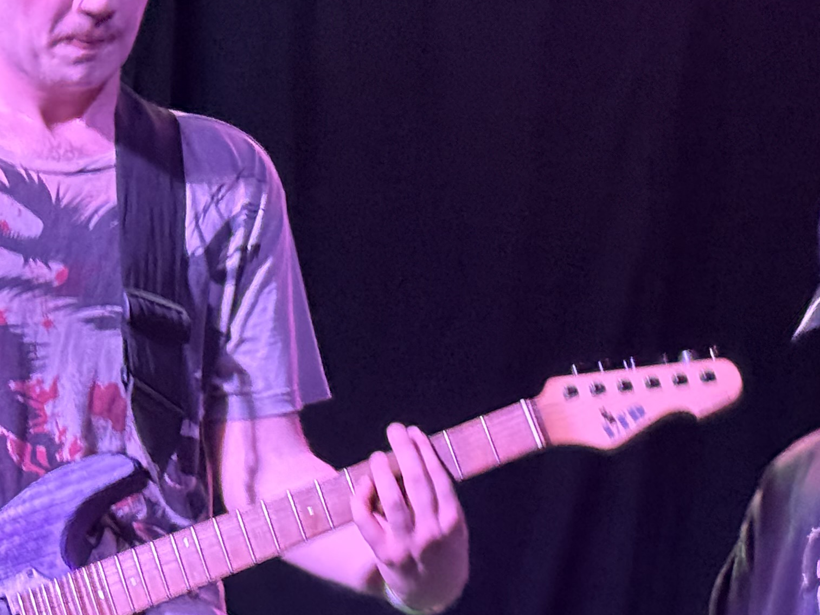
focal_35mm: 128
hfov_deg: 15.4
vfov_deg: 11.5
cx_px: 468
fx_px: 3032
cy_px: 501
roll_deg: -3.3
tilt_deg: +7.5
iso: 800
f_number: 1.78
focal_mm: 6.76
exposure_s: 1/19
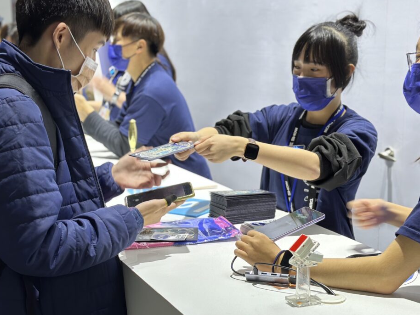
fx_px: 765
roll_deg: +0.2
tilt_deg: -8.6
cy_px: 139
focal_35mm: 63
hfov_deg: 30.7
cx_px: 197
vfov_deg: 23.3
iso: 64
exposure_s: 1/61
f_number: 1.78
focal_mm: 6.86
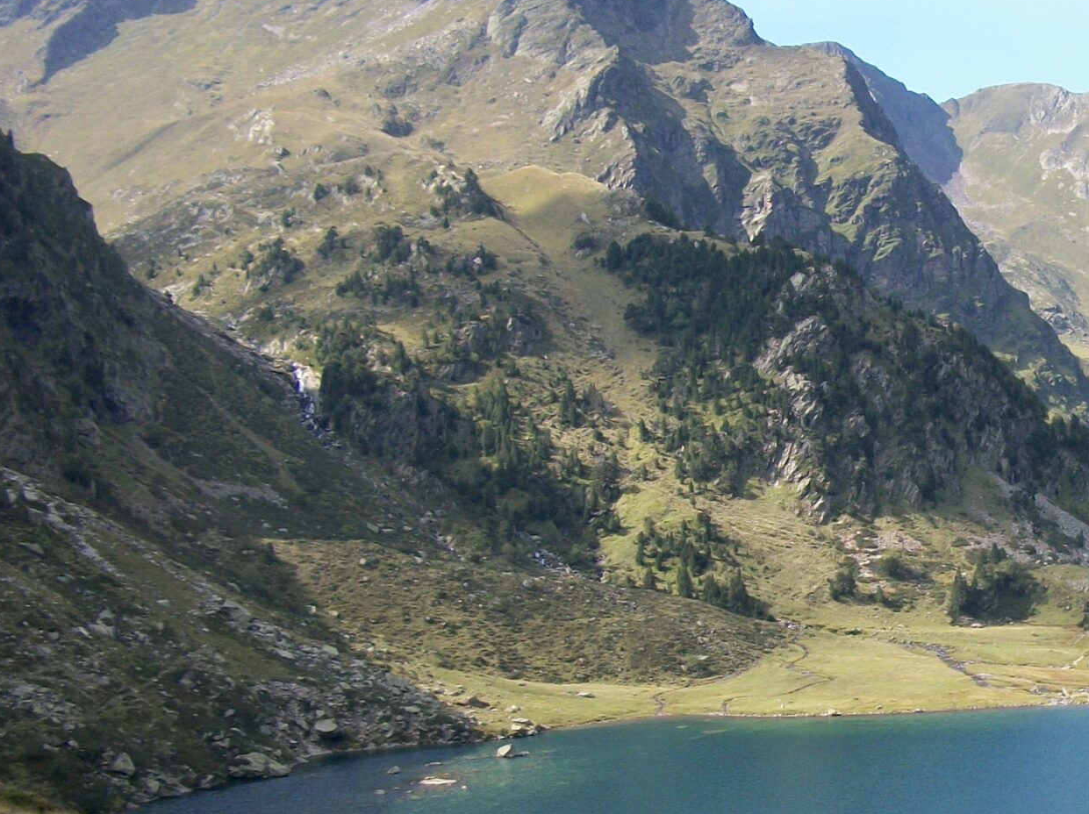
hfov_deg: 27.7
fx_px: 2074
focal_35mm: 66
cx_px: 1090
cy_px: 616
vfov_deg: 22.0
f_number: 8.8
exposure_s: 1/80
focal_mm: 5.7
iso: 80
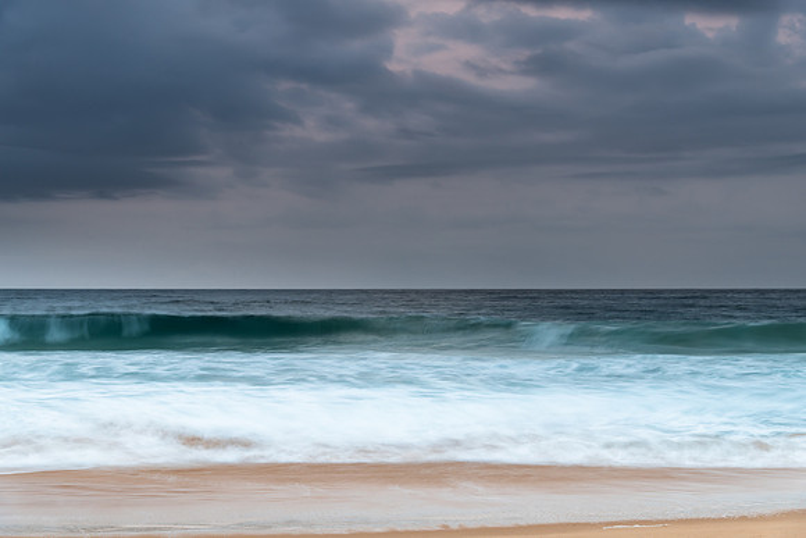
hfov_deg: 33.6
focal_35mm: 60
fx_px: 1336
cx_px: 403
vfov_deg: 22.8
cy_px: 269
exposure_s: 1.3
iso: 200
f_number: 5.6
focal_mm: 58
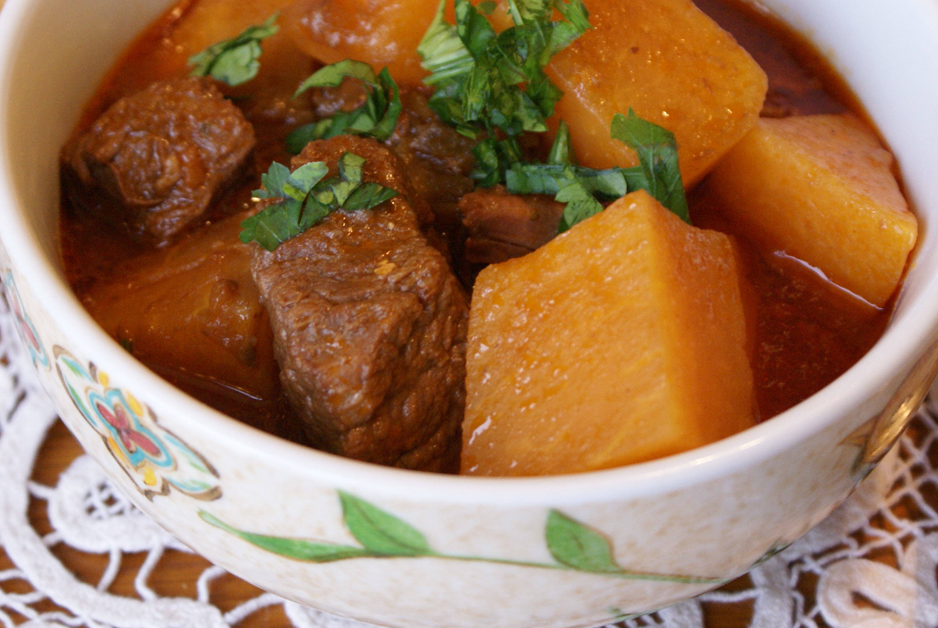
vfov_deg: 12.9
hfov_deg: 19.3
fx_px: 2765
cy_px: 216
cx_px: 472
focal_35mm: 106
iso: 400
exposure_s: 1/40
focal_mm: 50
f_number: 5.6
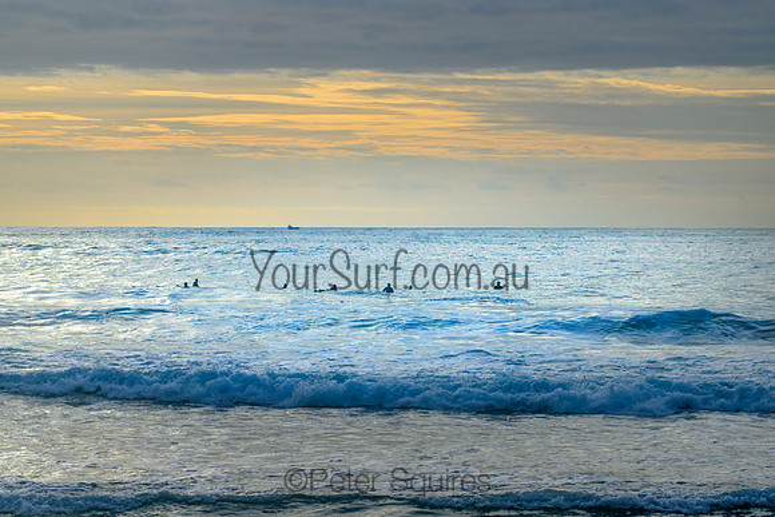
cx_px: 388
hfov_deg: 14.4
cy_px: 258
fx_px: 3065
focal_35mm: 142
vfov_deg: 9.6
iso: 450
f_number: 5.6
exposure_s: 1/2000
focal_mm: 140
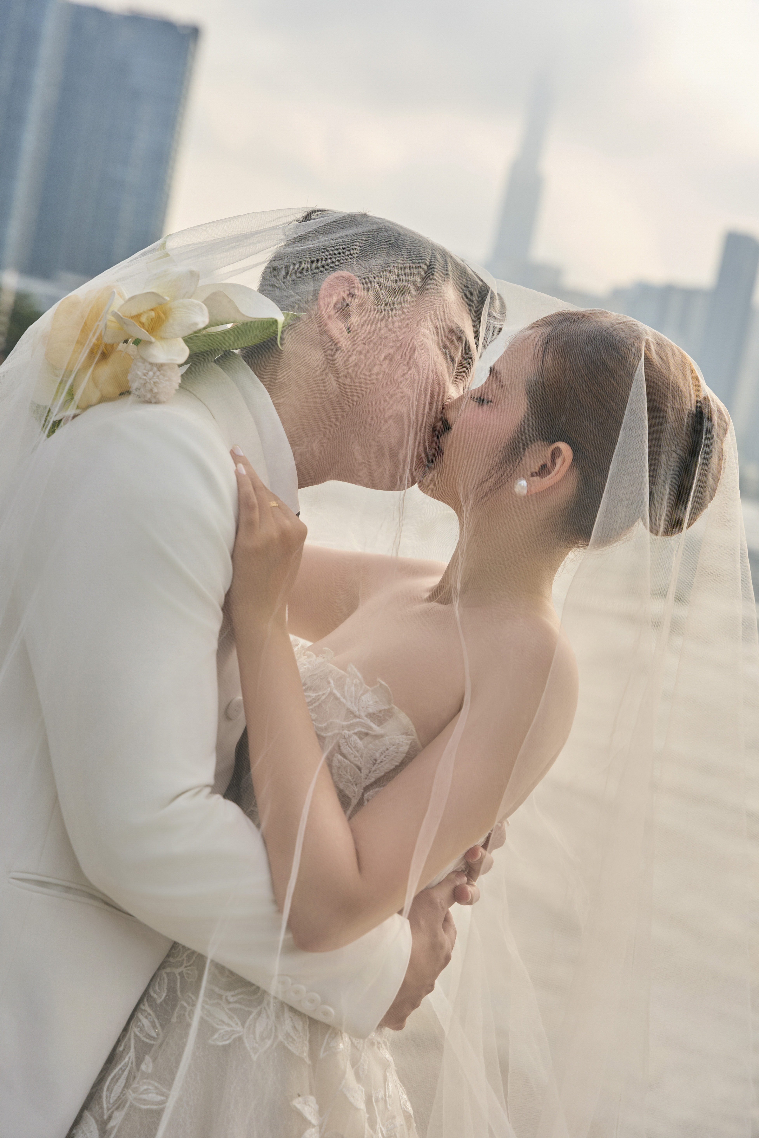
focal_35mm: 59
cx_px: 380
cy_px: 569
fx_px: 1872
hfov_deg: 22.9
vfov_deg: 33.8
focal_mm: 59.2
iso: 500
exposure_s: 1/1600
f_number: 4.5
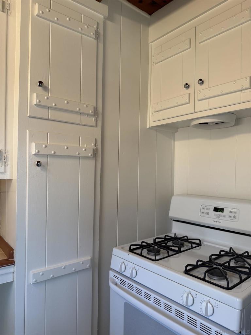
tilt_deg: +0.4
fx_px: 232
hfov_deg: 56.8
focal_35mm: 24
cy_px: 168
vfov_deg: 71.6
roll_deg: -1.0
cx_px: 126
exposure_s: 1/120
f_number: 1.78
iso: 125
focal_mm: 6.76
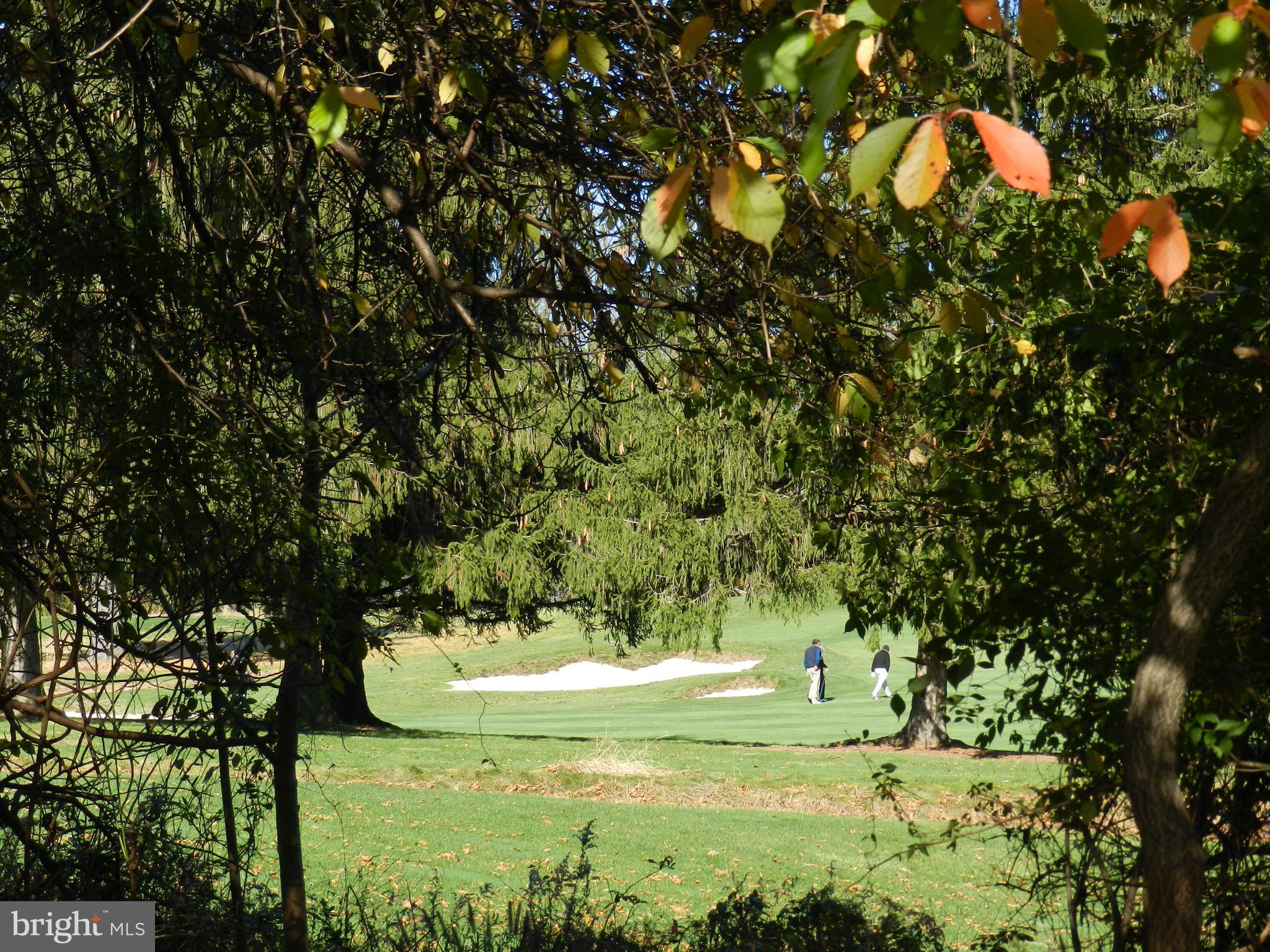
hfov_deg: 15.2
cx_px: 635
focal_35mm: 130
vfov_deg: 11.4
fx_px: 4769
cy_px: 476
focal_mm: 23.1
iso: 160
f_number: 5
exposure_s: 1/400
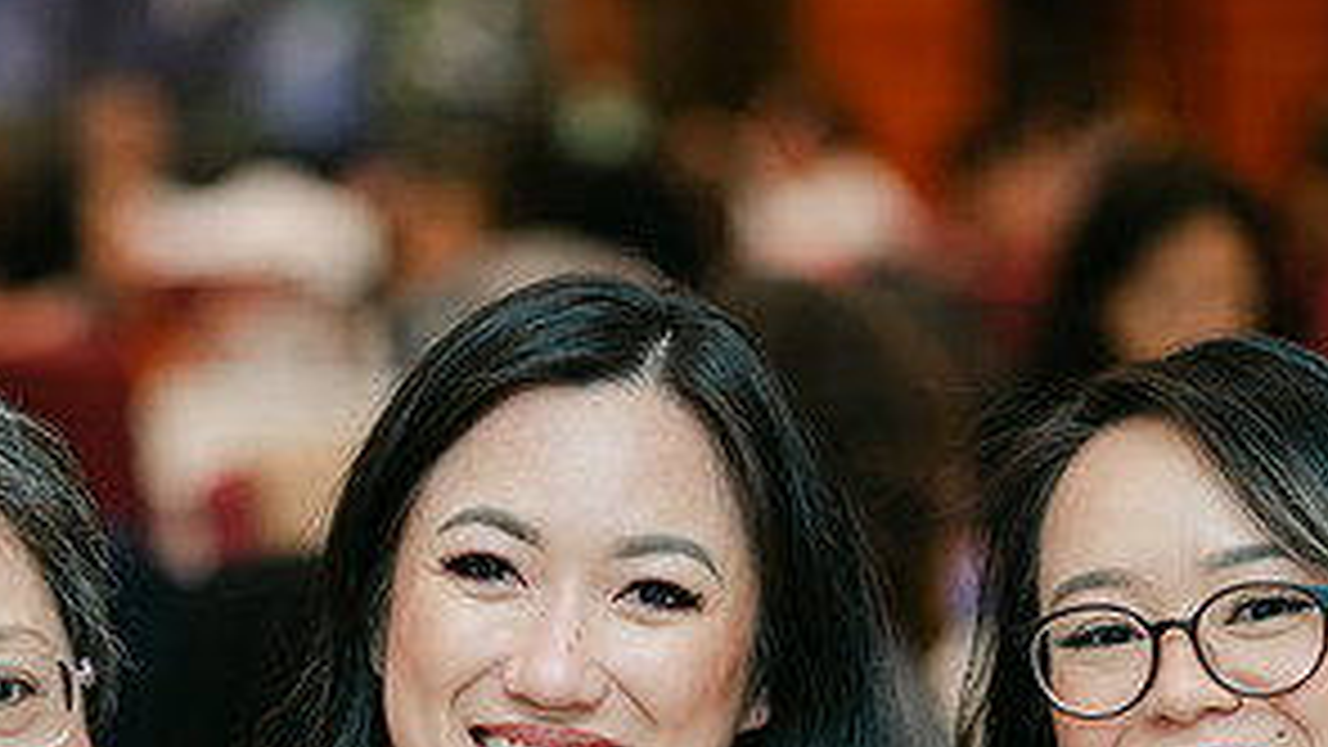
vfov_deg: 6.9
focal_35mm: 175
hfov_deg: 12.3
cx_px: 558
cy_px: 770
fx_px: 6163
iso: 320
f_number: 2
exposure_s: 1/125
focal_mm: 85
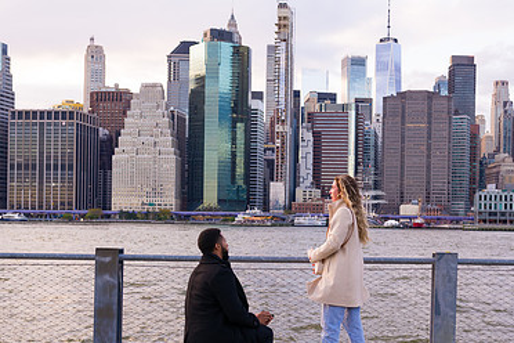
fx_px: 757
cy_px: 234
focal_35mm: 53
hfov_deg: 37.1
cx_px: 344
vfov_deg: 25.4
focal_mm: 34
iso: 250
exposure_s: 1/200
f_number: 4
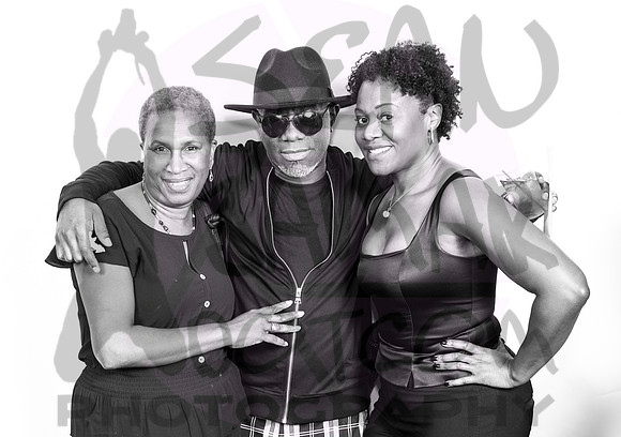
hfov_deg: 29.5
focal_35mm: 67
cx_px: 286
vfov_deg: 21.0
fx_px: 1177
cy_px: 215
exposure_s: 1/200
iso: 500
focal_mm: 56
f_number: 4
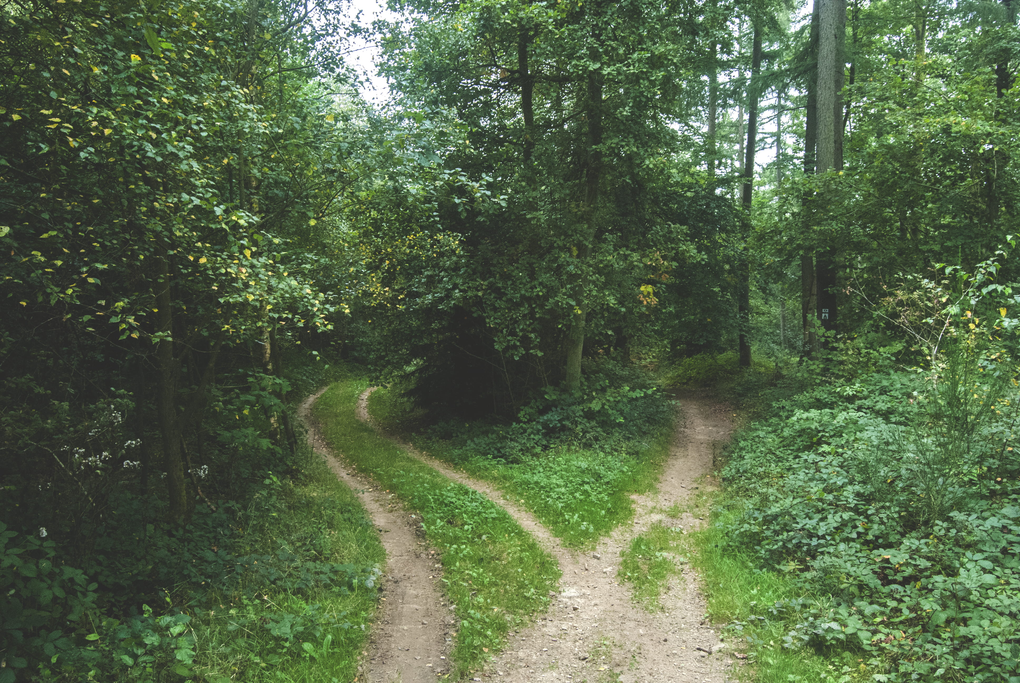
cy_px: 342
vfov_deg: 43.7
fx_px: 851
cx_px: 510
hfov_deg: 61.9
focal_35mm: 30
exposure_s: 1/60
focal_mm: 20
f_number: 9
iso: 1600
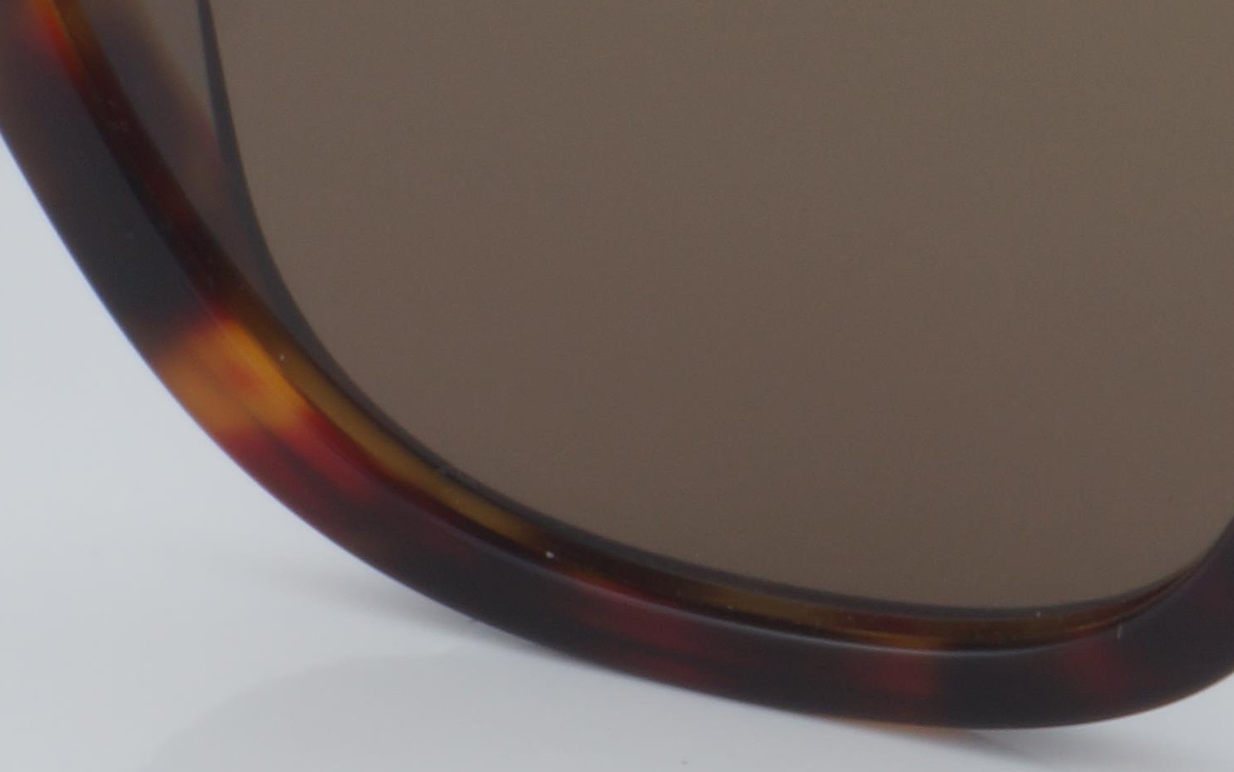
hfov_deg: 6.8
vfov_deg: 4.2
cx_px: 733
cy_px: -287
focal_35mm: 310
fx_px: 10427
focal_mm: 50
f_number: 32
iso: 100
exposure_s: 1/4
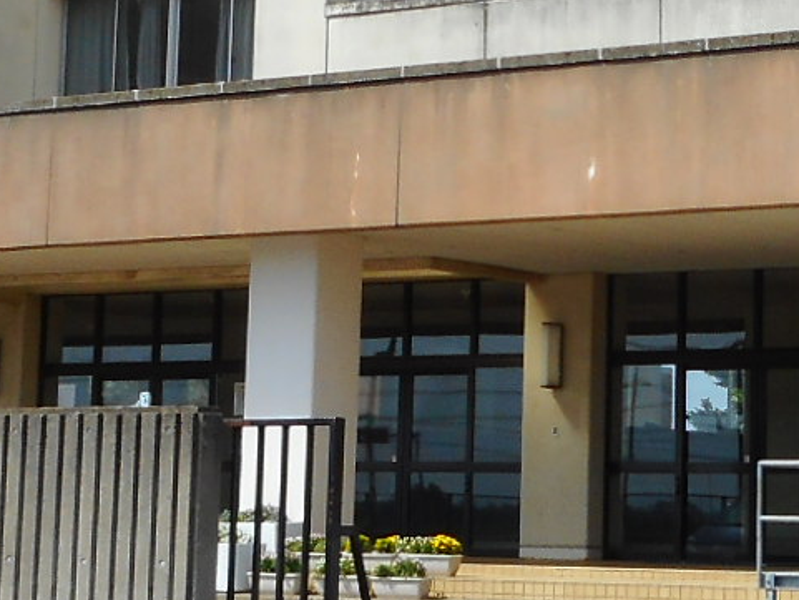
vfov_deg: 12.5
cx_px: 643
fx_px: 2724
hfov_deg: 16.6
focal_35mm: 118
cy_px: 83
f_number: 3.7
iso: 80
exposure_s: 1/800
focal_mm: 4.5
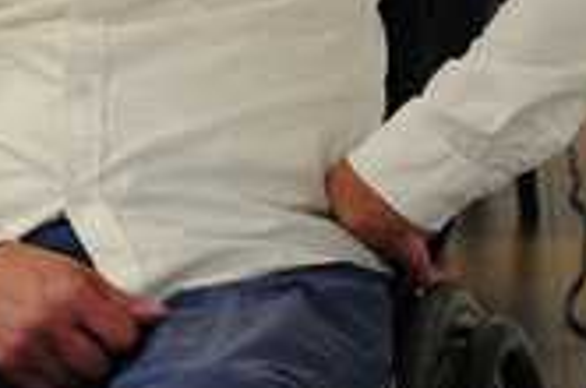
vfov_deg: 4.0
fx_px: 5491
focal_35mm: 338
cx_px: -494
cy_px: -145
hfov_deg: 6.0
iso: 3200
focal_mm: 70
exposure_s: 1/125
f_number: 4.5
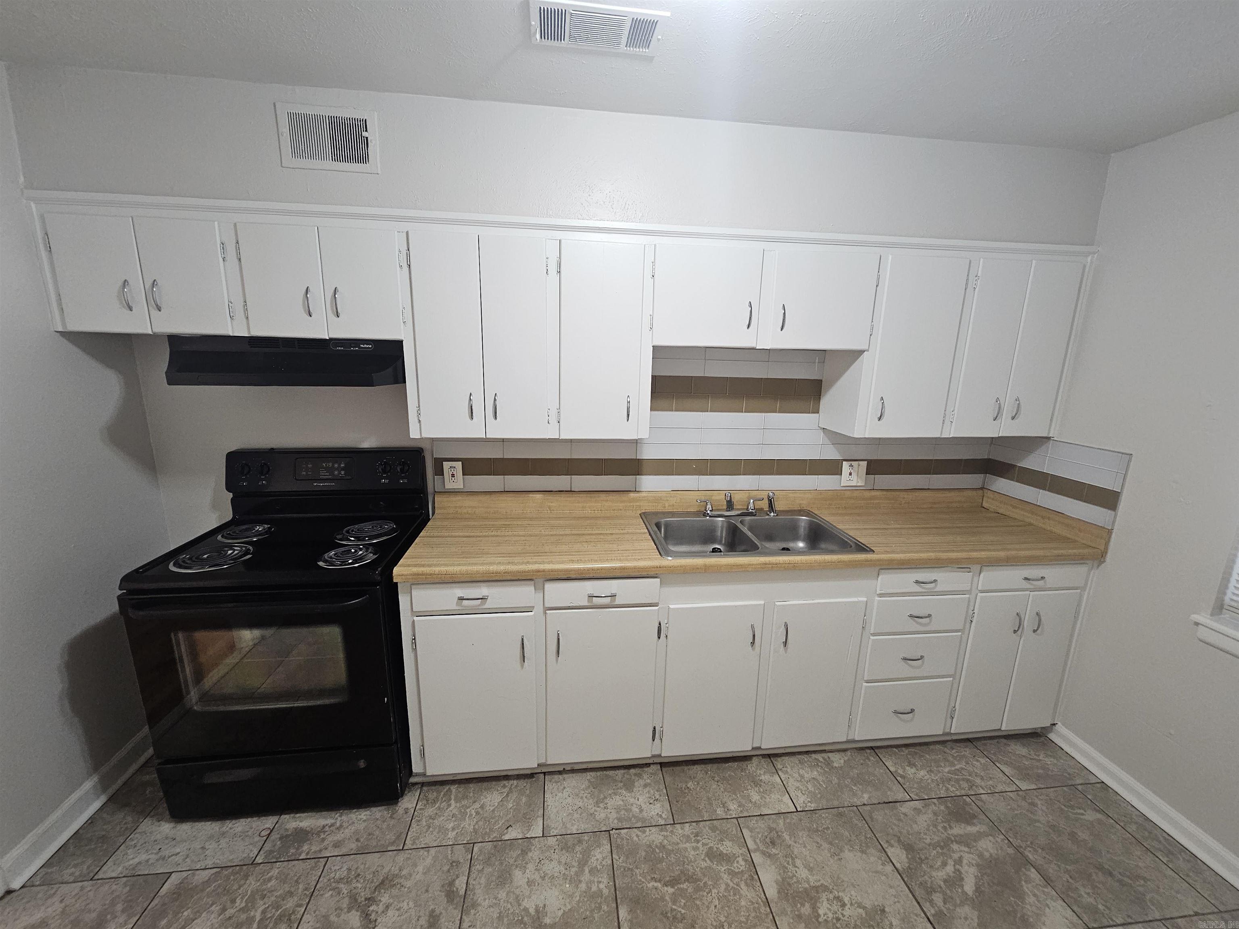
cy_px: 464
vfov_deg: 89.9
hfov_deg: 106.2
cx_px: 620
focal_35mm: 13
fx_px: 465
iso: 200
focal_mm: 2.2
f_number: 2.2
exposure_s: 1/77
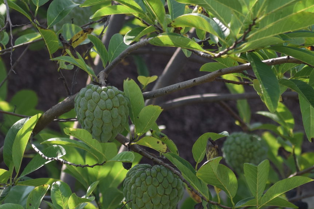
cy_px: 34
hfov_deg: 4.2
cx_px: 139
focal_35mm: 488
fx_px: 4256
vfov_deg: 2.8
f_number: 5.6
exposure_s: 1/500
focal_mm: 145
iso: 250
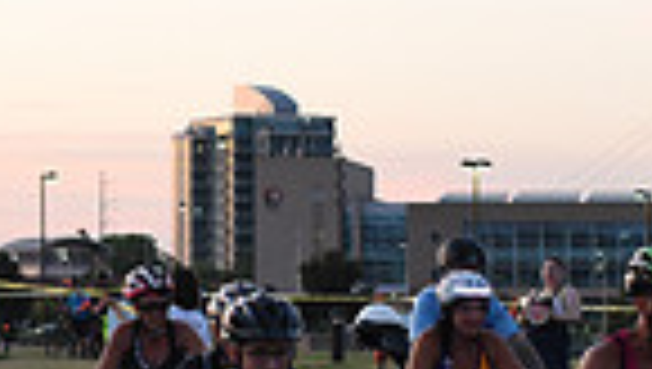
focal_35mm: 209
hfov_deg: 10.3
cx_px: 378
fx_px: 3618
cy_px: 682
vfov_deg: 5.7
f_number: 3.2
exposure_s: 1/400
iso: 2500
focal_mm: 50
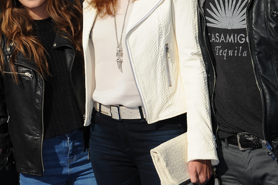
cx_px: 96
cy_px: -1
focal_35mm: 198
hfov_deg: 10.4
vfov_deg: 6.9
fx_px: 1528
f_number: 11
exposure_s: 1/500
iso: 200
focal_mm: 98
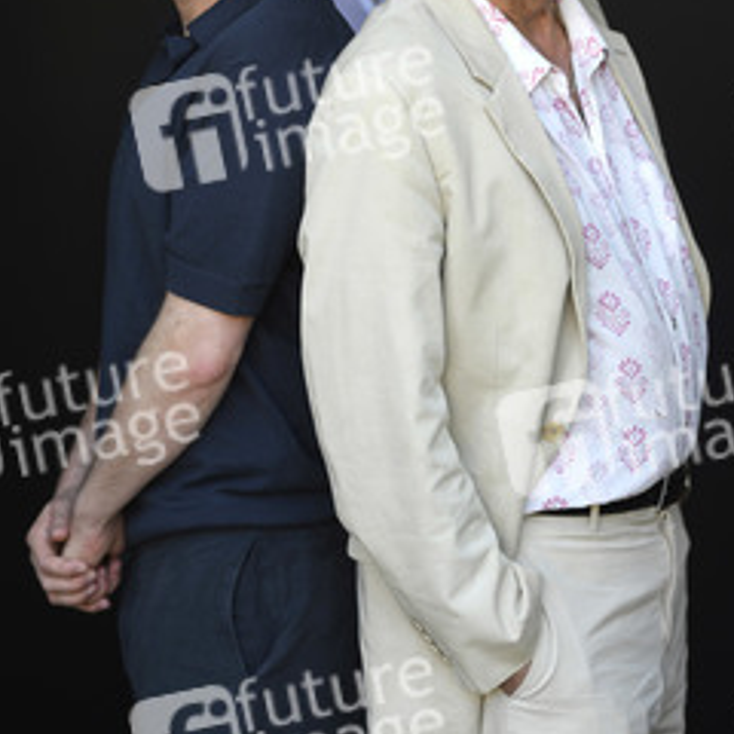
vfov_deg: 17.5
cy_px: 272
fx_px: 2375
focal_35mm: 99
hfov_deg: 17.6
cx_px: 376
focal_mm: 70
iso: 640
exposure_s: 1/320
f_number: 4.5
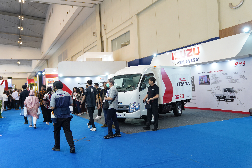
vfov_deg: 41.1
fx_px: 224
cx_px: 126
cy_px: 84
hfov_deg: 58.7
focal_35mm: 32
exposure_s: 1/200
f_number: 2.8
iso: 1600
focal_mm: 32
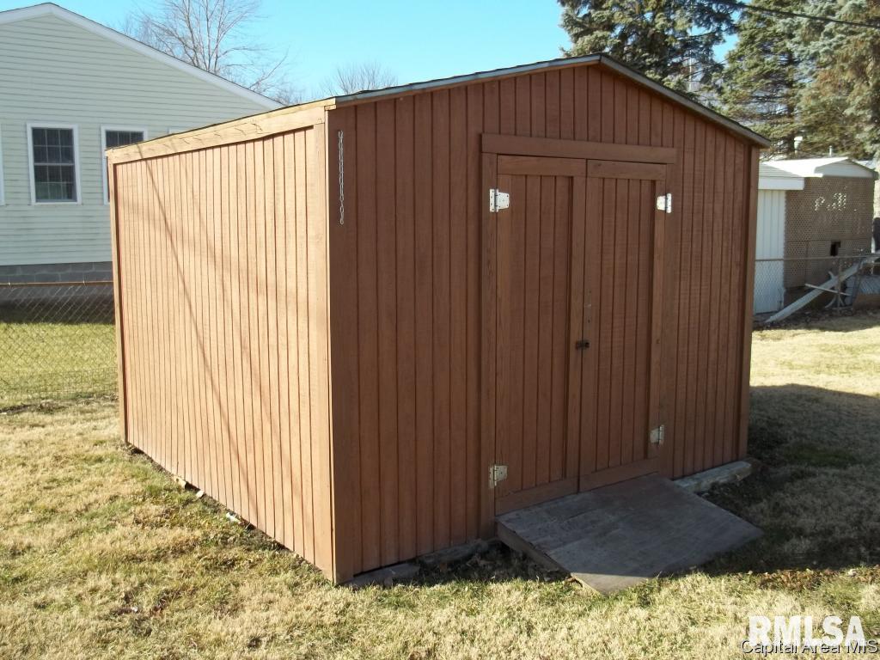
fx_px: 839
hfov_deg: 55.4
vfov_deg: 42.9
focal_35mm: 33
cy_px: 330
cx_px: 440
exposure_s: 1/320
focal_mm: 5.9
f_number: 3.3
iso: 64
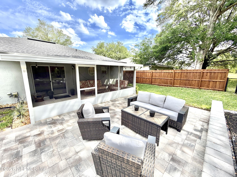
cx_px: 118
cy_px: 88
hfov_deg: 102.1
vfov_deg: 85.7
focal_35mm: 14
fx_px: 96
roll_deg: +0.9
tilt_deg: -10.3
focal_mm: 2.22
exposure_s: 1/770
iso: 32
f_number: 2.2
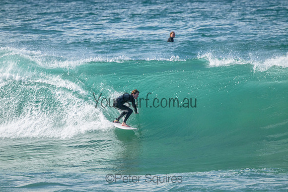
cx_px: 144
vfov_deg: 1.7
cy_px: 96
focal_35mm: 800
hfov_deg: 2.6
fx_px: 6401
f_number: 11
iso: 3200
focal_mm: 800
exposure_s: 1/1600
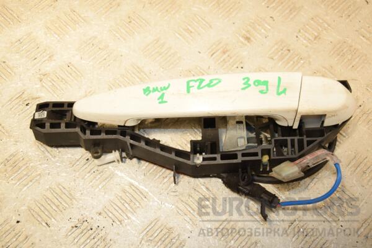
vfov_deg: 23.8
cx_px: 186
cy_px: 124
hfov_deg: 35.1
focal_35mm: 57
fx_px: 589
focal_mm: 38
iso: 800
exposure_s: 1/200
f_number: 6.3
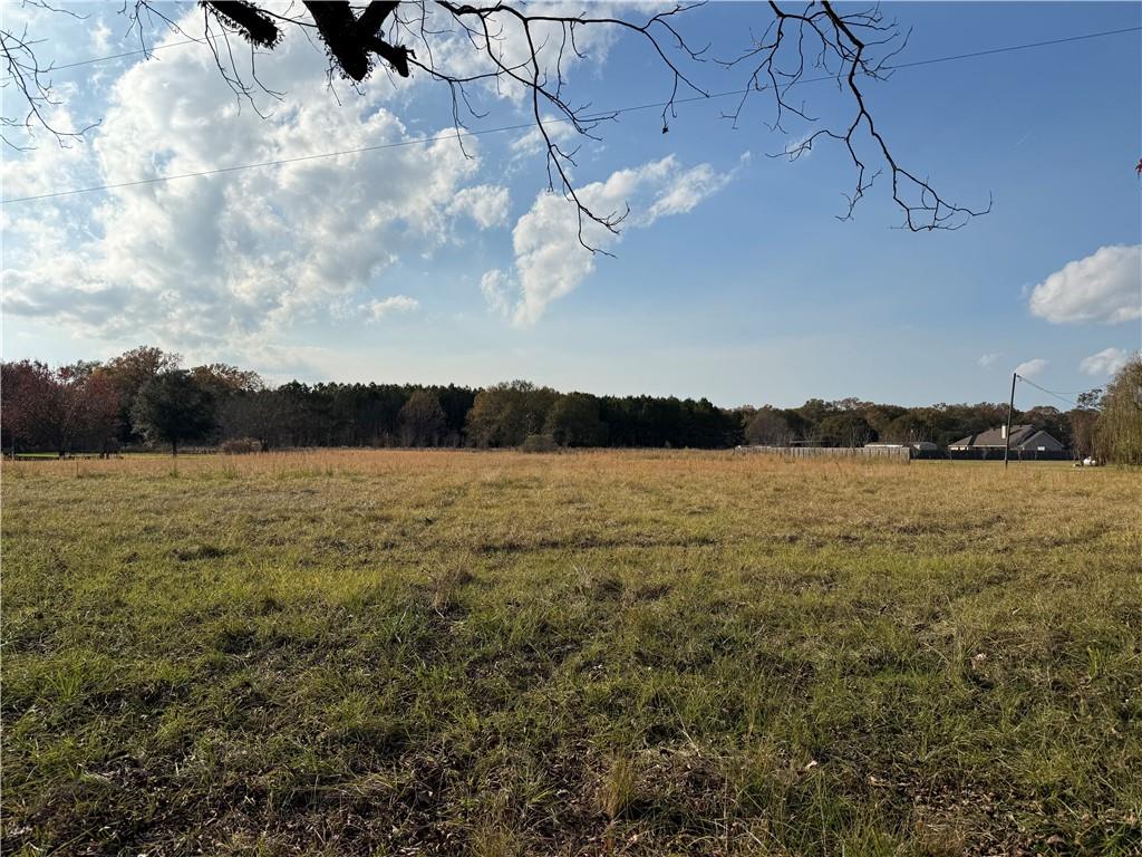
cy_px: 428
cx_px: 571
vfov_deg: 56.8
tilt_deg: +1.9
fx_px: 792
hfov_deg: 71.6
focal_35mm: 24
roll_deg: -0.1
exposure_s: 1/9091
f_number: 1.78
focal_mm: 6.76
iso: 80
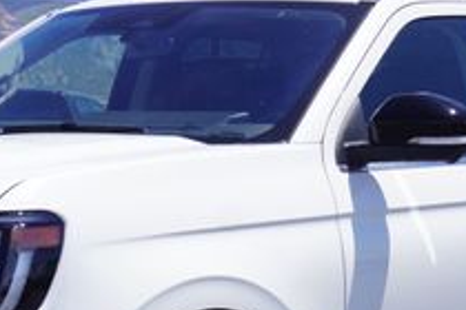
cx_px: 171
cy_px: 352
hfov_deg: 15.5
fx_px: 1715
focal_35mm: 133
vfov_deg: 10.2
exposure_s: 1/250
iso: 100
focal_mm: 29
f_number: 9
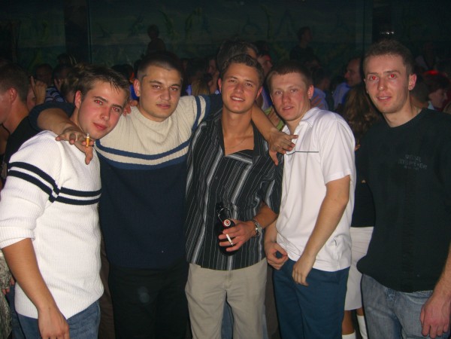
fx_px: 495
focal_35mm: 38
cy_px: 170
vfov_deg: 37.7
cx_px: 226
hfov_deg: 49.0
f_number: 2.8
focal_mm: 7.9
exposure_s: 1/60
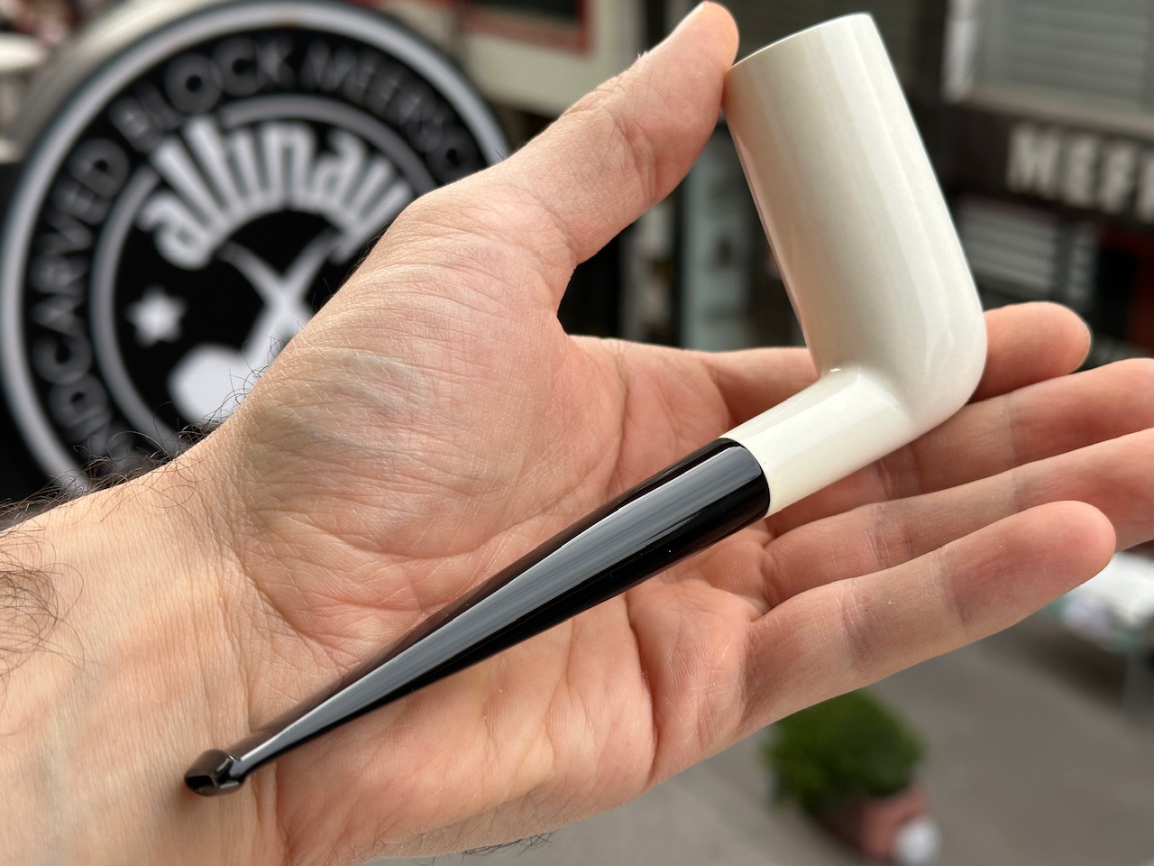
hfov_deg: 39.7
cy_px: 433
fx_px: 1600
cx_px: 577
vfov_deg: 30.3
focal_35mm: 48
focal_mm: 6.86
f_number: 1.78
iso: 64
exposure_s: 1/751
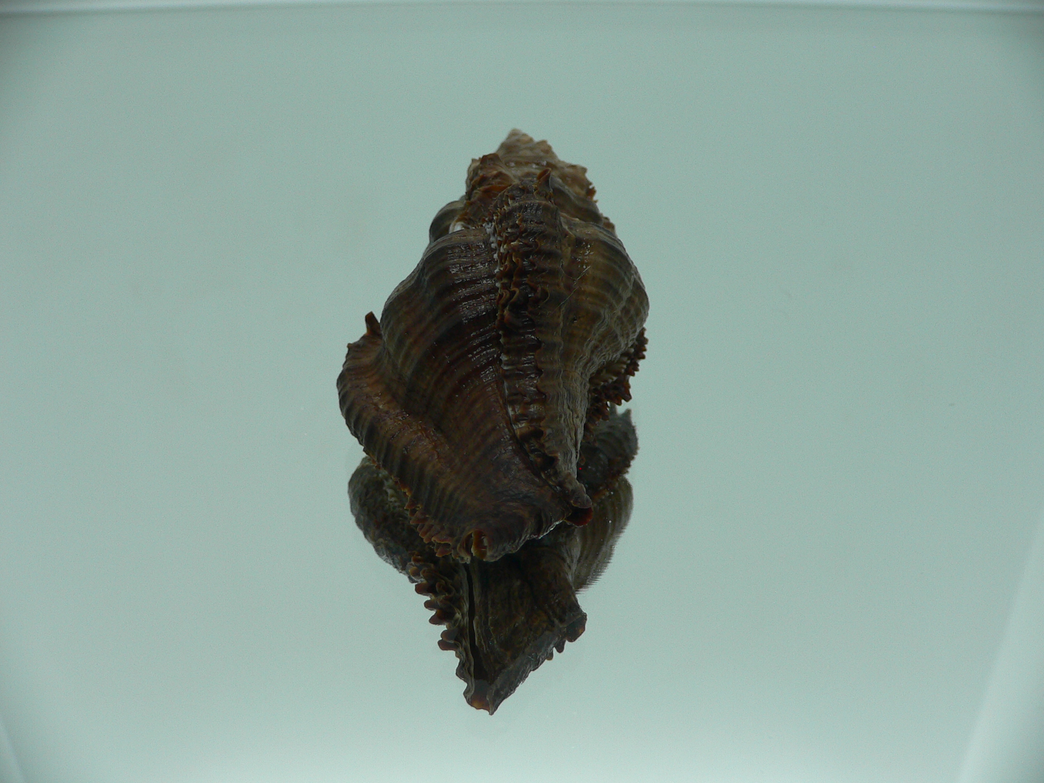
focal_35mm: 35
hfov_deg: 52.6
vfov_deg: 40.7
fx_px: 1056
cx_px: 522
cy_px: 392
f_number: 2.8
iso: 80
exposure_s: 1/60
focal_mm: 4.6
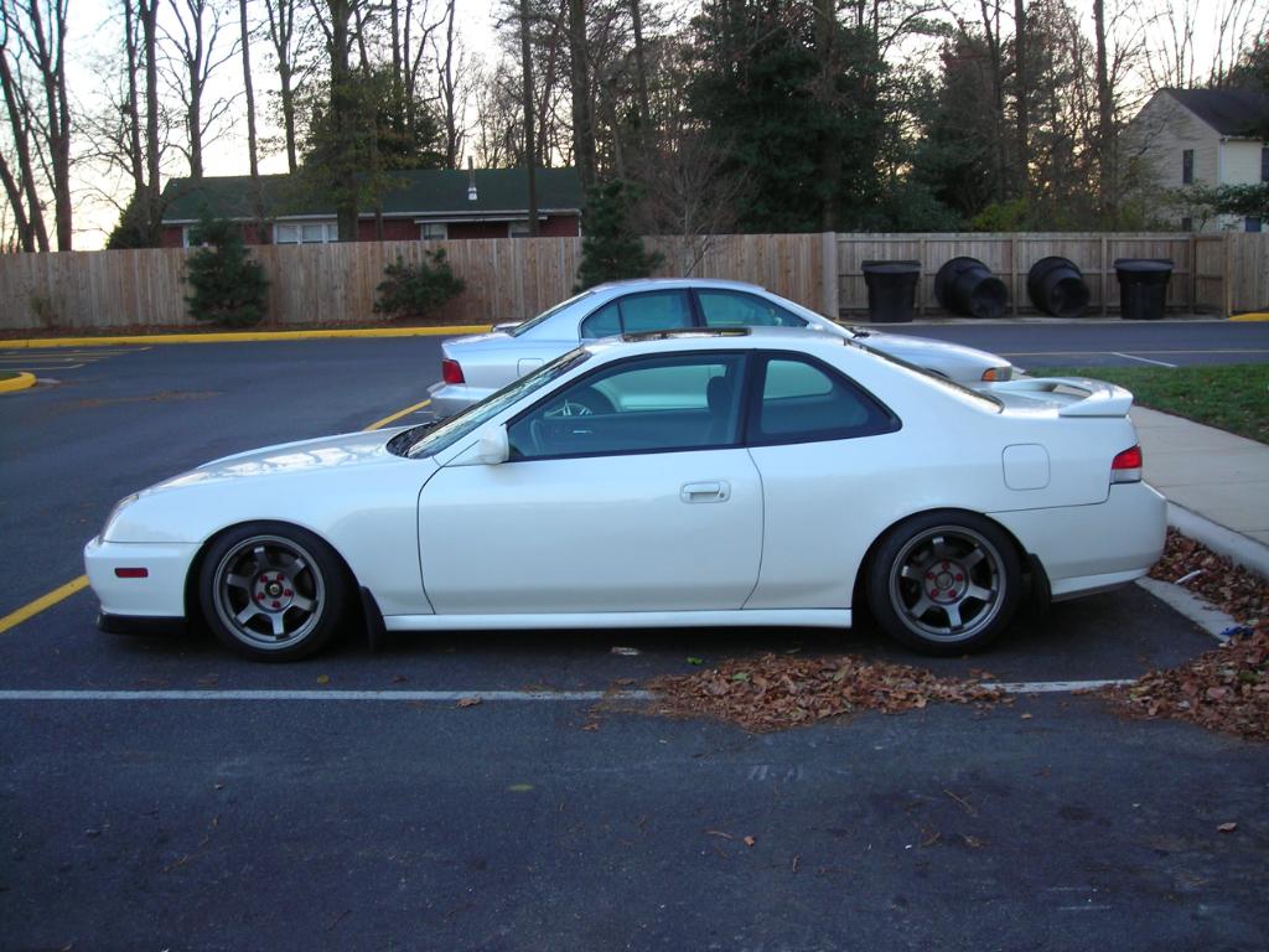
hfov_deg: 49.0
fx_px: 1393
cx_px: 634
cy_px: 476
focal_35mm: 38
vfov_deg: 37.7
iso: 50
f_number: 3.2
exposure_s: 1/20.5
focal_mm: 6.3
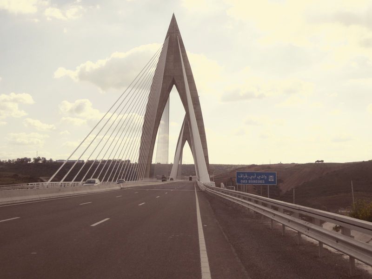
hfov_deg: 42.9
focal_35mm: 44
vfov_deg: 32.9
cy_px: 140
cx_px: 186
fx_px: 473
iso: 80
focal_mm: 7.8
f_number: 3.9
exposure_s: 1/1300
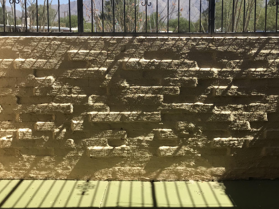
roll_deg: +0.4
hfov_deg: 44.7
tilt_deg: -6.9
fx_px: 339
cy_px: 67
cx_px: 159
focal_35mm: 42
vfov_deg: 34.0
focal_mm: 3.99
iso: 20
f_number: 1.8
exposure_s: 1/656
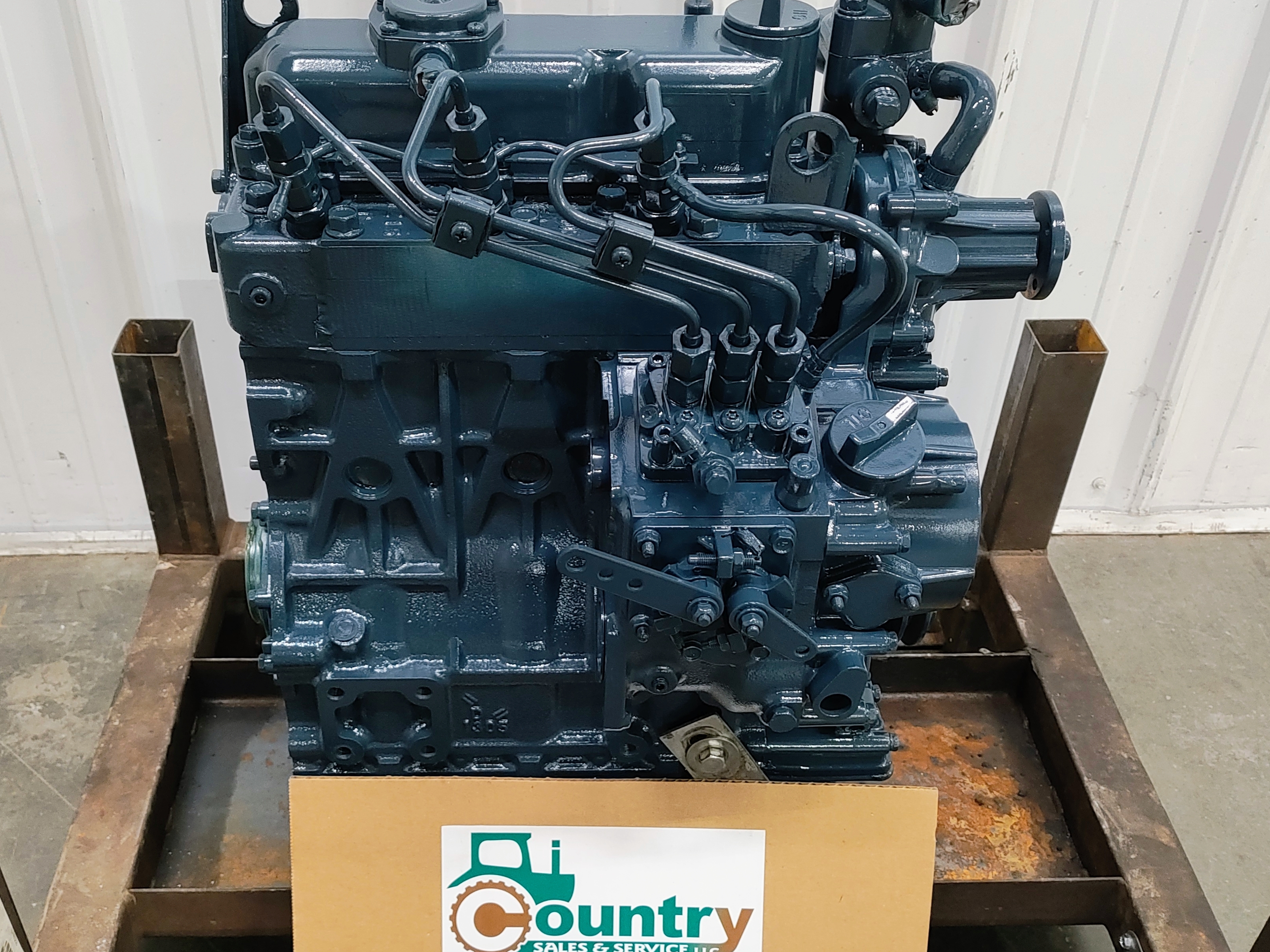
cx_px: 565
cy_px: 491
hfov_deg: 51.3
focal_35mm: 36
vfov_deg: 39.7
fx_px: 1321
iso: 1169
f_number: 1.7
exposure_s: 1/40
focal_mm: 4.71
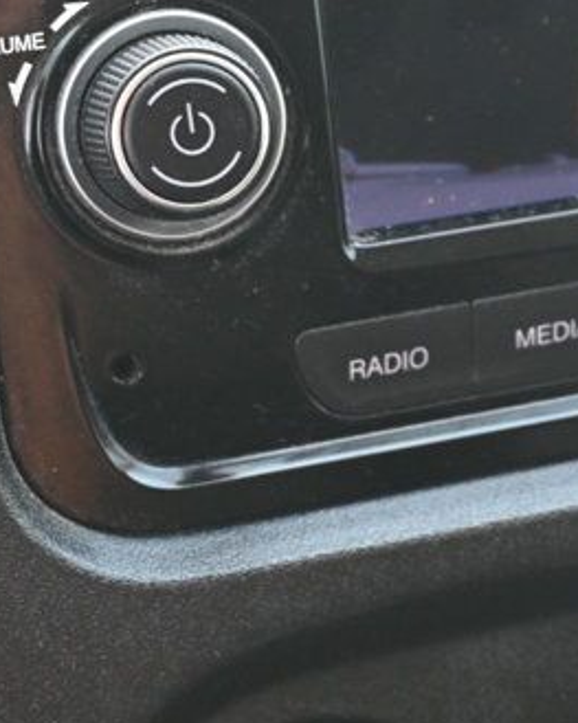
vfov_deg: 16.2
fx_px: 2486
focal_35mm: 116
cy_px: 9
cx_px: 569
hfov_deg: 13.1
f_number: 4.5
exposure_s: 1/125
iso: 720
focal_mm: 26.5
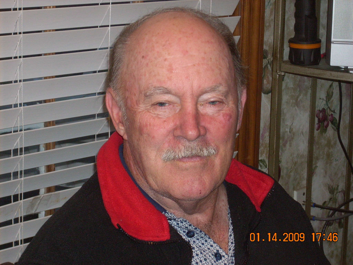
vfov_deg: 13.1
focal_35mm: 113
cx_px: 176
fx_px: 1152
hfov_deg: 17.4
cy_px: 132
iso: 200
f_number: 5.2
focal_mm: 18.6
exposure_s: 1/60
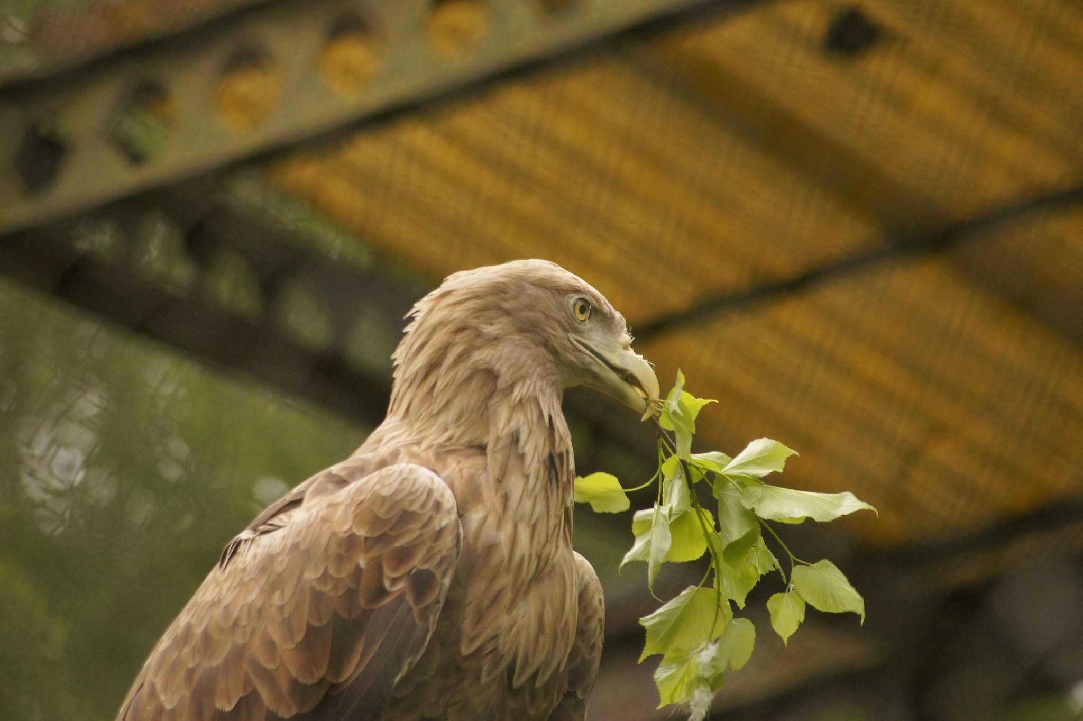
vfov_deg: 5.7
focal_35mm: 240
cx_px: 542
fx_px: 7216
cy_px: 360
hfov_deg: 8.6
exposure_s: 1/320
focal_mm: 160
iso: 1600
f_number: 5.6
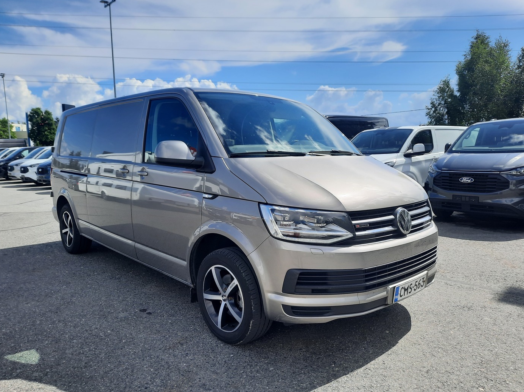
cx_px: 255
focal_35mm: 26
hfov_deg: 67.3
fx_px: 393
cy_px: 202
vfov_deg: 53.0
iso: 32
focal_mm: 4.6
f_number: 2
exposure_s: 1/1182
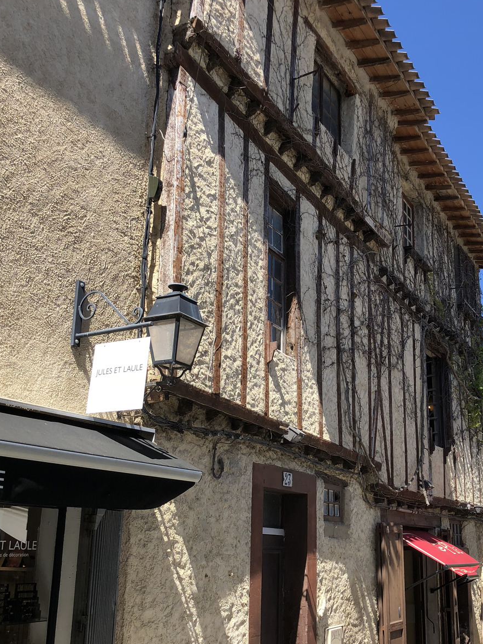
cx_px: 289
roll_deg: +0.3
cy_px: 369
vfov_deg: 48.8
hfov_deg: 37.6
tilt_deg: +13.7
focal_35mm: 38
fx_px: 707
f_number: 1.8
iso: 20
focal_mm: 4
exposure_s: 1/979
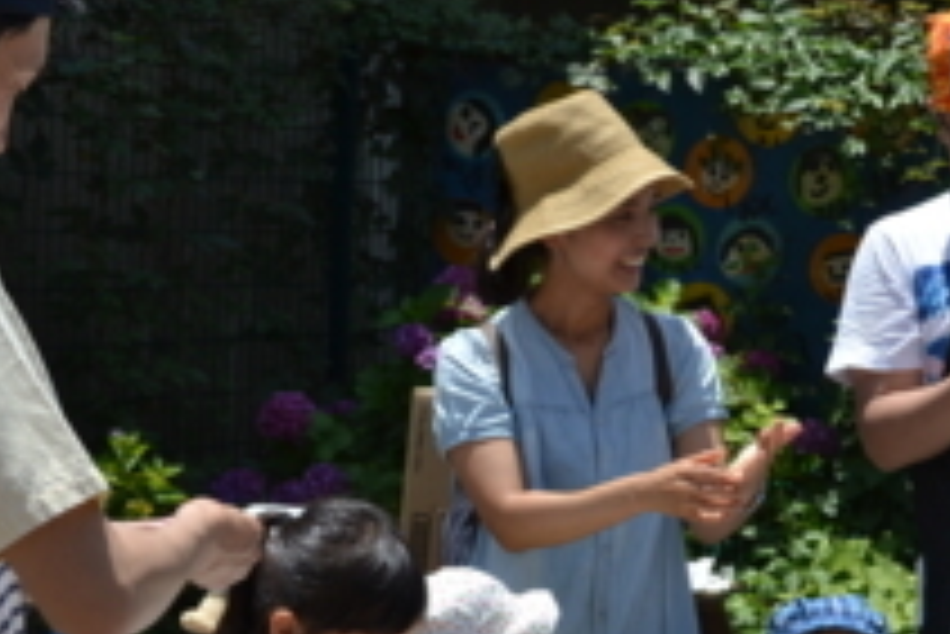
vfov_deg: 12.6
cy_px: 506
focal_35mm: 108
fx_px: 2852
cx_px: 729
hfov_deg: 18.8
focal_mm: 38
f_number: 8
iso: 100
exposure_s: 1/250
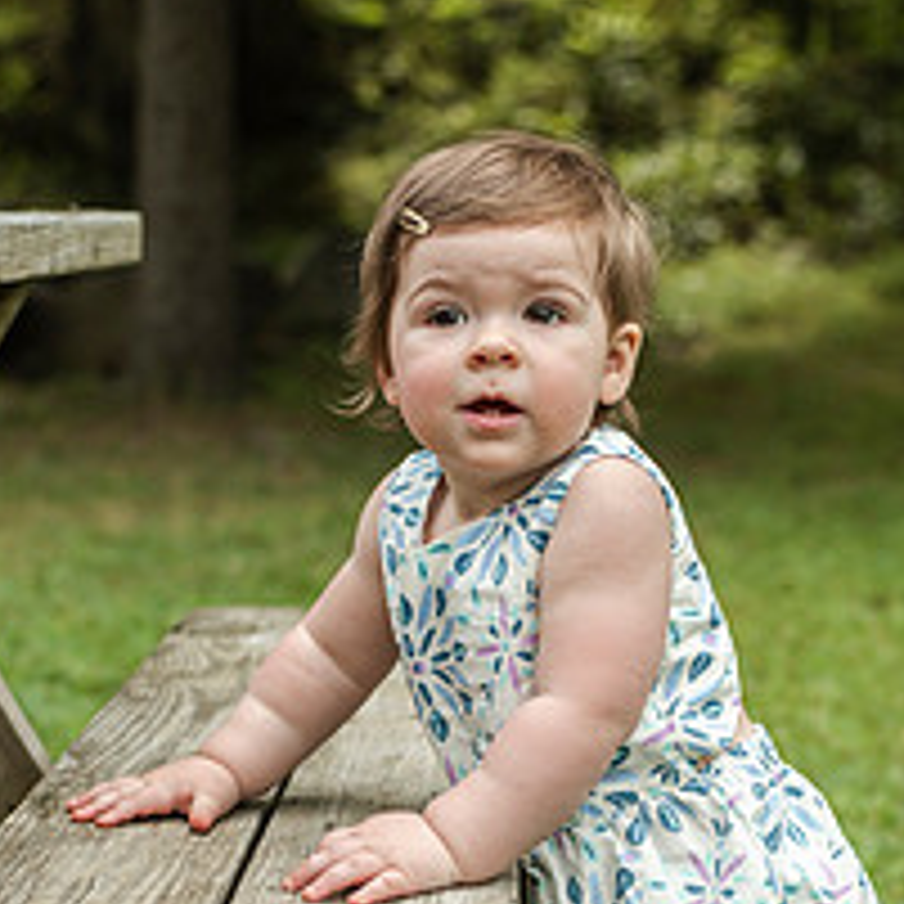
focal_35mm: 95
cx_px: 472
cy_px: 733
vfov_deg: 18.1
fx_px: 2807
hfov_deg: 18.3
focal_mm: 50
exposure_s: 1/1600
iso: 400
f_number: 3.5
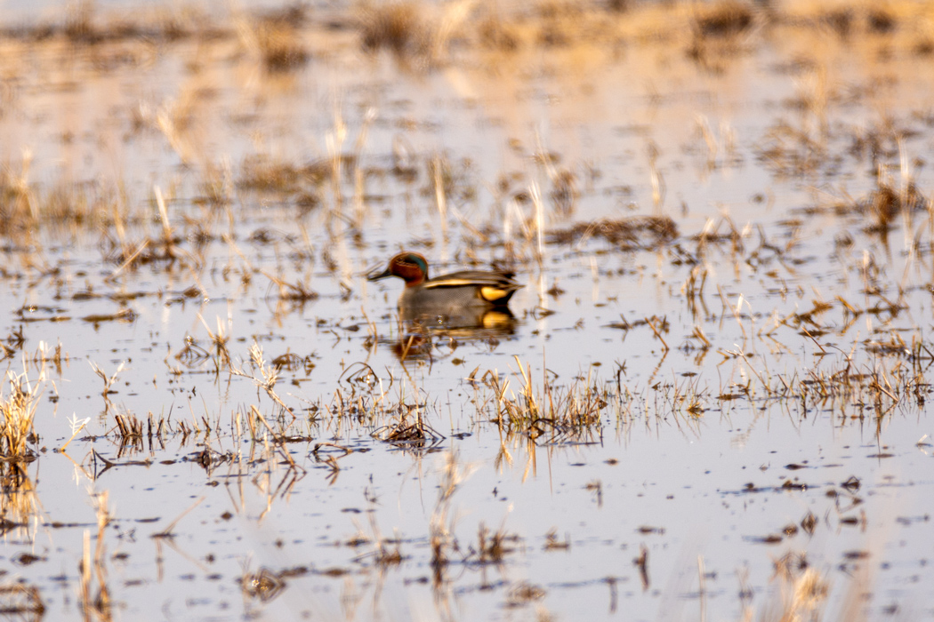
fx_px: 23348
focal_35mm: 900
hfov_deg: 2.3
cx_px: 467
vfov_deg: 1.5
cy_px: 311
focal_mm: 600
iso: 200
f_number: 7.1
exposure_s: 1/1250
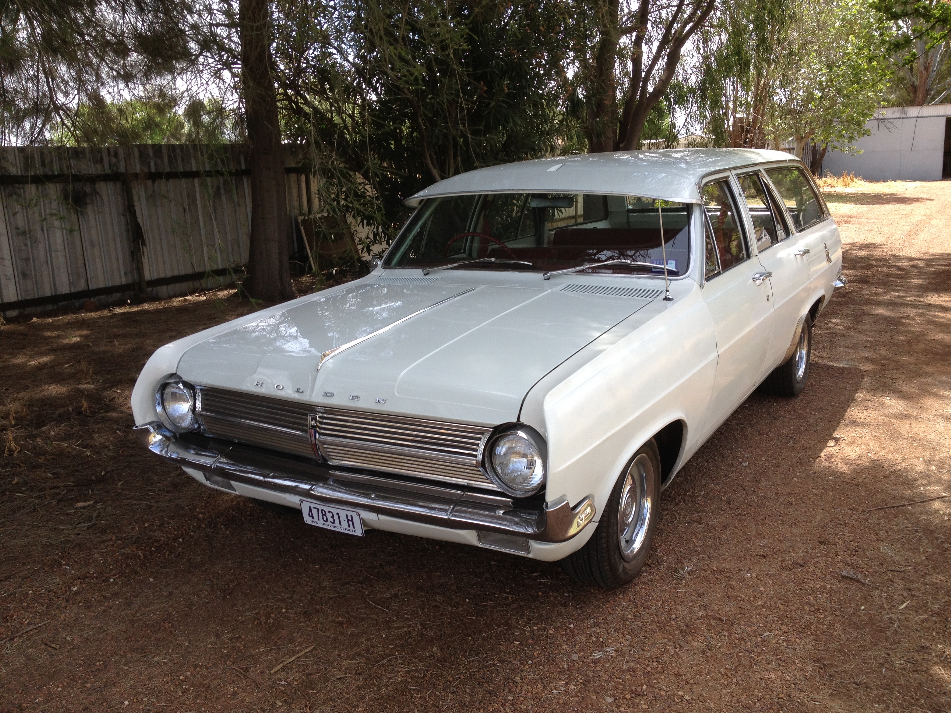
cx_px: 476
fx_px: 962
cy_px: 356
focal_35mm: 35
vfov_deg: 40.7
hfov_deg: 52.6
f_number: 2.4
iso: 50
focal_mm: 4.28
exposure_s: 1/464
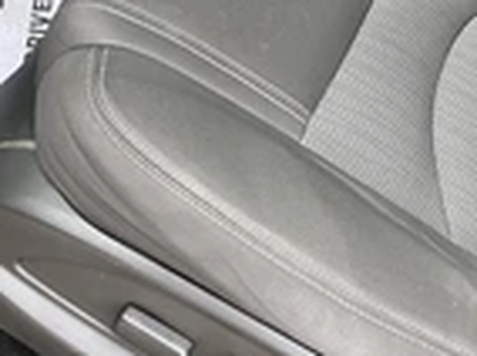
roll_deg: -38.3
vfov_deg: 17.9
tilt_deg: -32.1
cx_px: 658
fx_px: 1087
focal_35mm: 79
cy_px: -47
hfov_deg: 21.7
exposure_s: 1/122
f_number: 1.8
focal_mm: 3
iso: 50
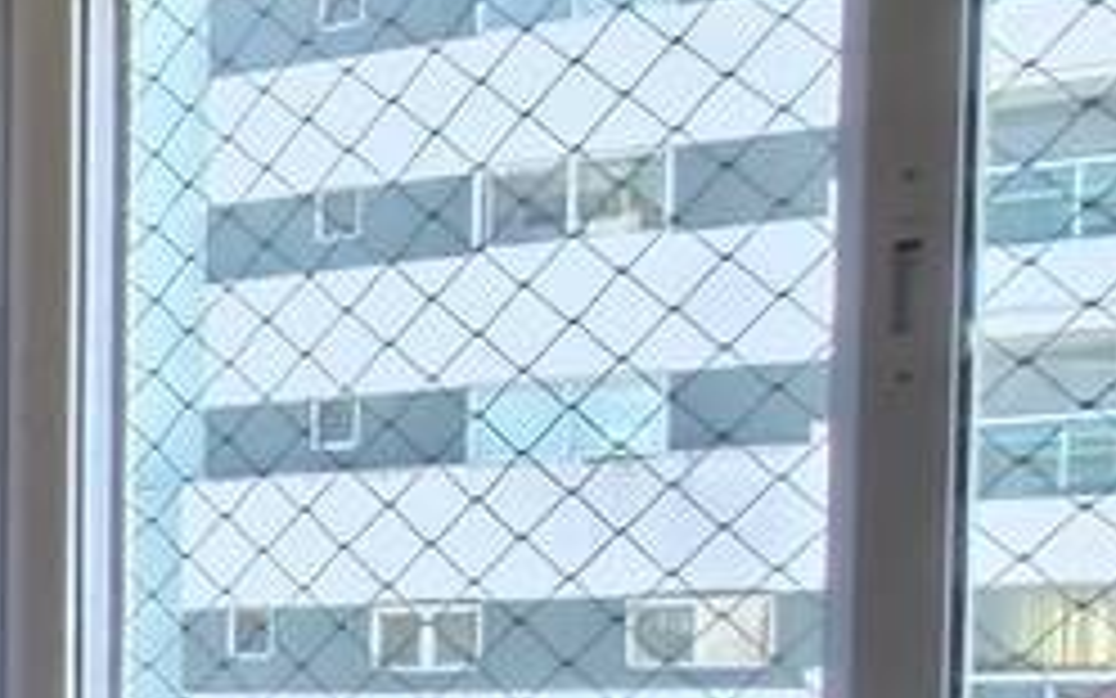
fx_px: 2433
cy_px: 829
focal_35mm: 80
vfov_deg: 15.7
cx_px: -1750
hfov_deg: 13.9
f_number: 2.2
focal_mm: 1.74
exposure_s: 1/60
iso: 50
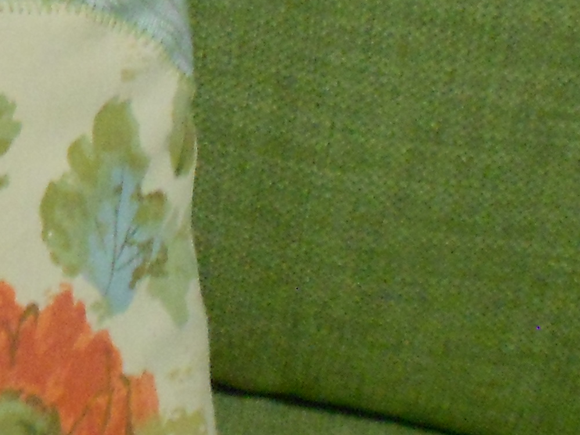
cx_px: -400
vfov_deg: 8.0
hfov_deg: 10.1
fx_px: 3116
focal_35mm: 186
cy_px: 73
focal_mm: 7.7
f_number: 4.2
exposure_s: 1/10
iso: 400
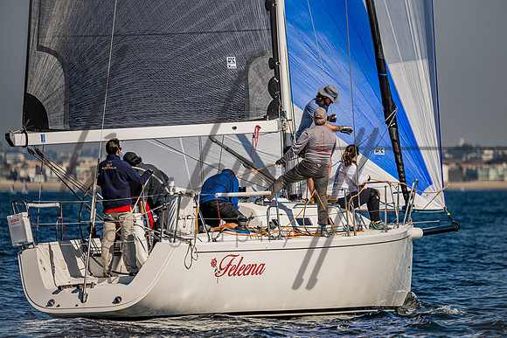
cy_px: 175
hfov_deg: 5.8
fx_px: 4970
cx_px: 285
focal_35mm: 353
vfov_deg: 3.9
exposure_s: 1/8000
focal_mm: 310
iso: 400
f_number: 5.3
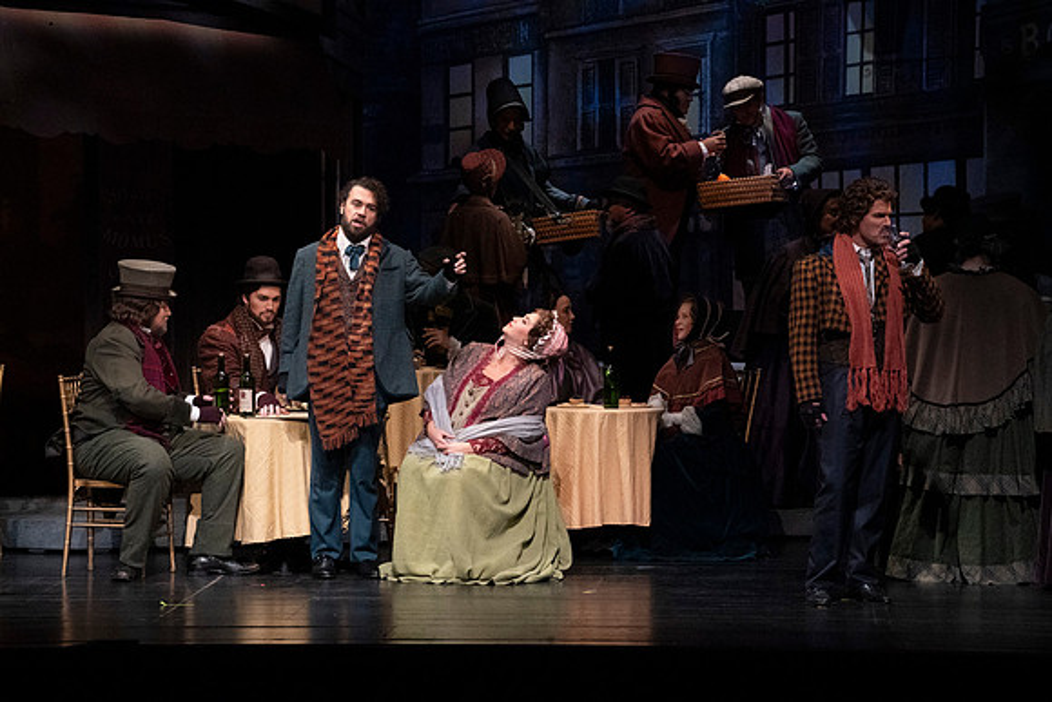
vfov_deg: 7.7
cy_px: 351
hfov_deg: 11.5
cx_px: 526
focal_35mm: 178
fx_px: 5203
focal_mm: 178
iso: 16000
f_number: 13
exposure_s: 1/400
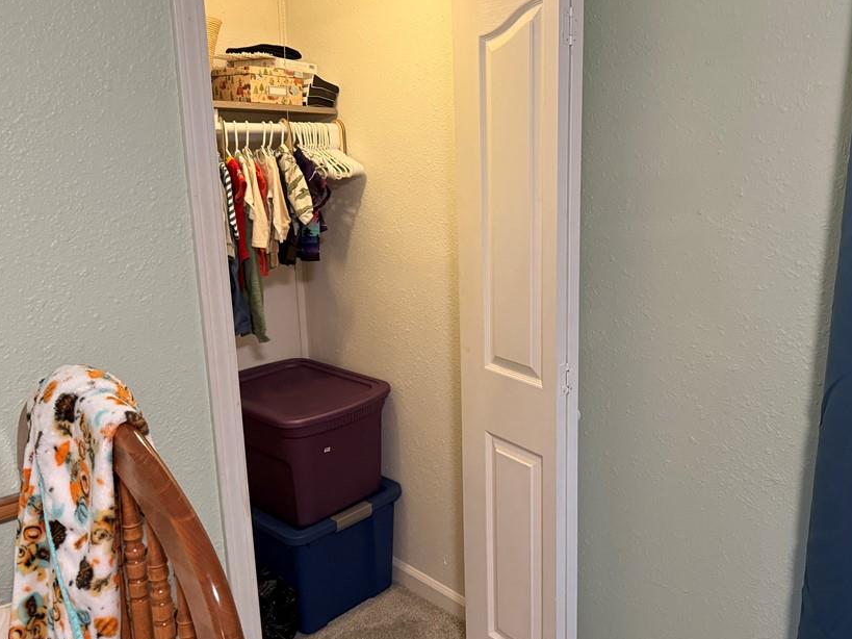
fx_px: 738
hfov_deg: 59.5
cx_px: 510
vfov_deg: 46.7
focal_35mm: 30
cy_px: 280
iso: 500
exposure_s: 1/60
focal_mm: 6.76
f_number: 1.78
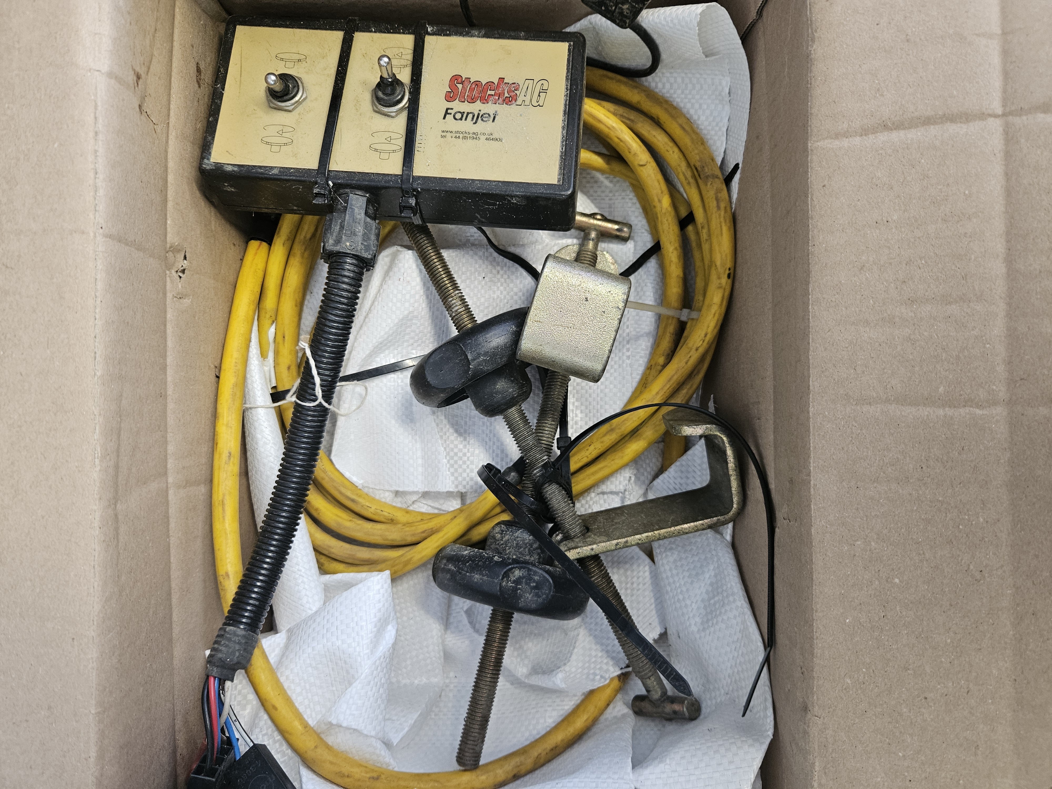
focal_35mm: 23
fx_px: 699
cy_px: 394
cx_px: 526
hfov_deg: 73.9
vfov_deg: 58.9
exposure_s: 1/100
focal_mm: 5.4
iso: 200
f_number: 1.8
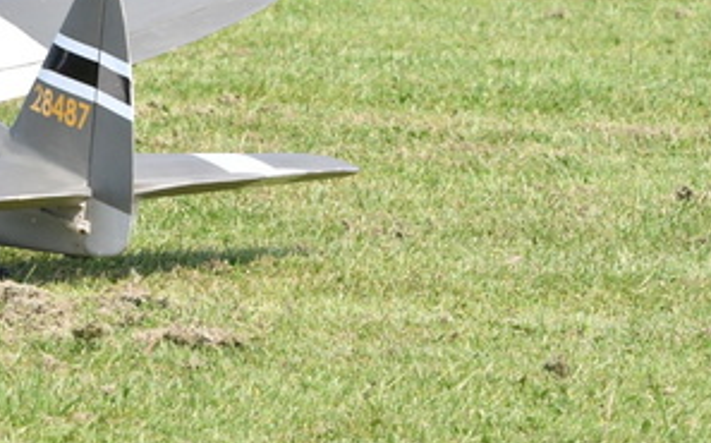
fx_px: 23695
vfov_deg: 1.1
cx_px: -201
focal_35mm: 1224
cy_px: -74
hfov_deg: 1.7
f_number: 14
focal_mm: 300
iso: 800
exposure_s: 1/640
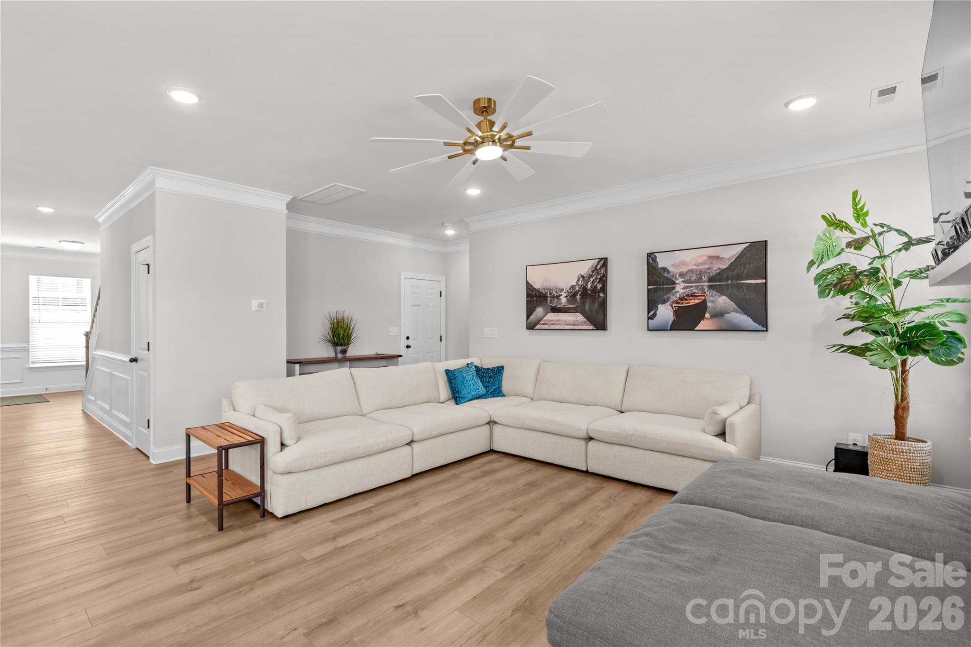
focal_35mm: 16
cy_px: 324
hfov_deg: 96.7
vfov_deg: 73.7
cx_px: 486
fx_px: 431
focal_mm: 16
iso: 100
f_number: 8
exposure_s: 1/3
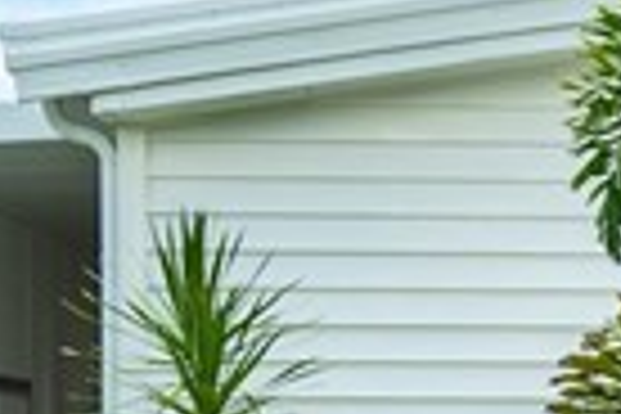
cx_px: 819
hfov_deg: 14.2
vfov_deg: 9.8
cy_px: 464
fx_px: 2379
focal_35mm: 138
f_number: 4
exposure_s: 1/1000
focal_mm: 17.5
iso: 100
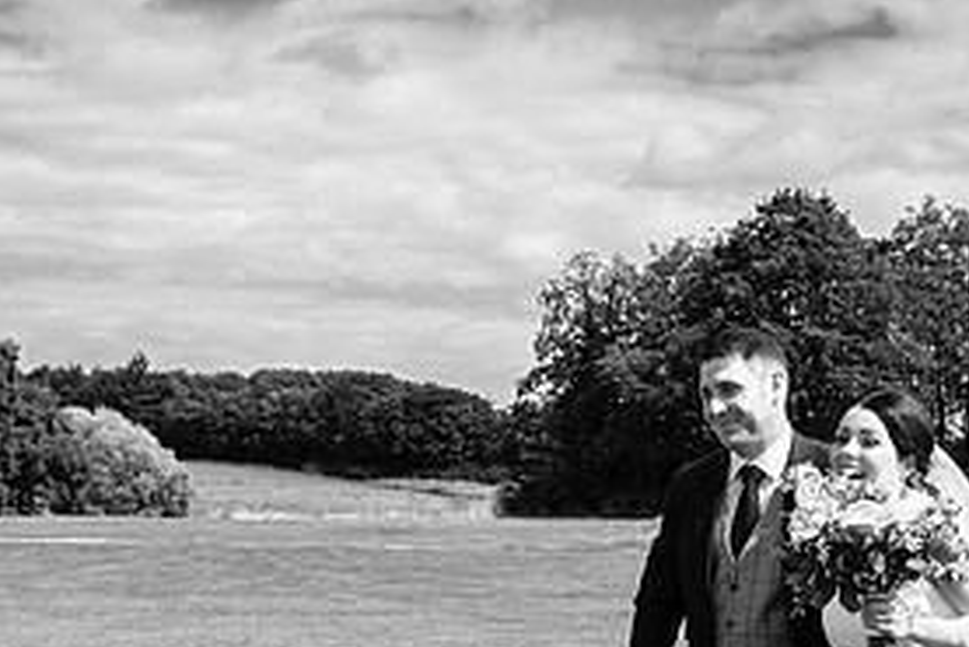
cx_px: 642
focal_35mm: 67
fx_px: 1804
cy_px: 563
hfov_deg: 29.9
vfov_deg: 20.0
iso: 160
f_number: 4
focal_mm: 16
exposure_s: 1/500
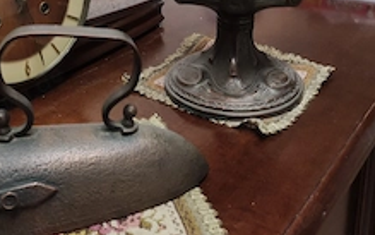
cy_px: -9
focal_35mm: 33
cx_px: 182
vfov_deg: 34.3
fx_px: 337
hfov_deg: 58.1
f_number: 1.79
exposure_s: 1/50
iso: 387
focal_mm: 4.74
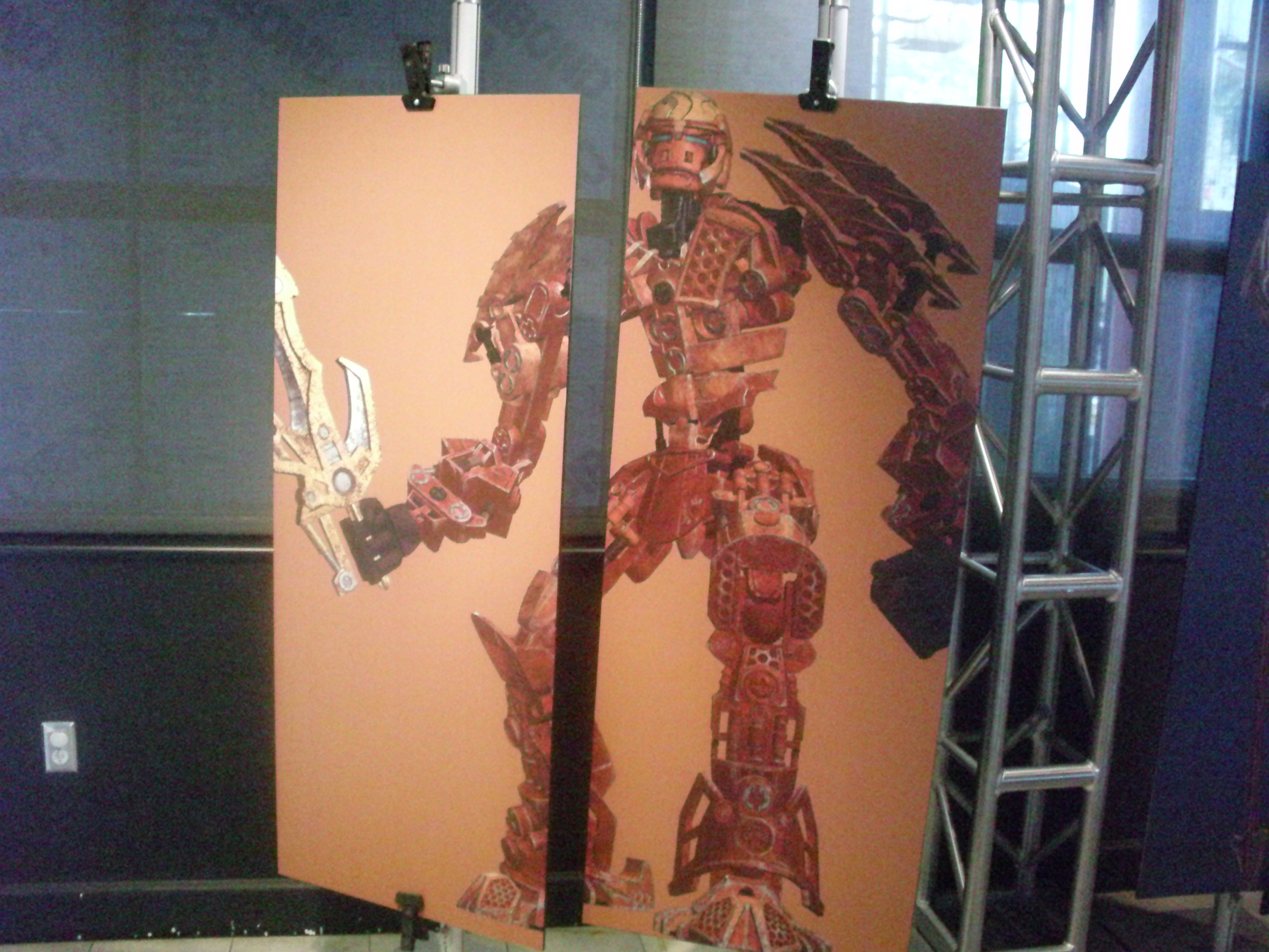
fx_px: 1393
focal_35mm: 38
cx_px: 634
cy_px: 476
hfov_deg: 49.0
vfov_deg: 37.7
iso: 1600
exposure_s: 1/34
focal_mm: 6.3
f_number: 3.1
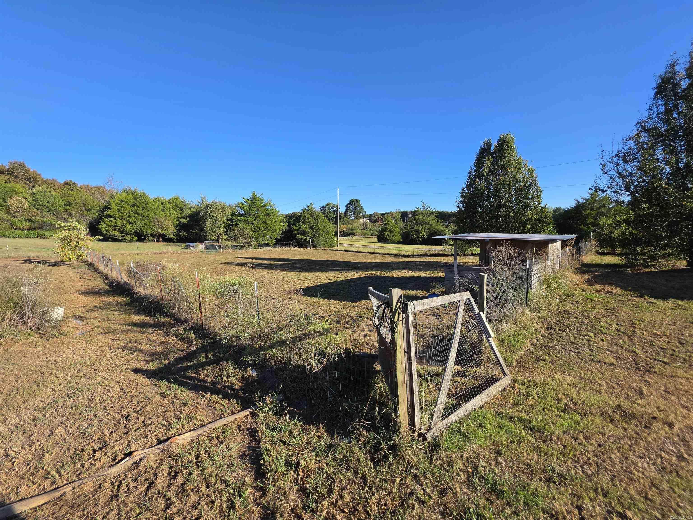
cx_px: 346
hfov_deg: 106.2
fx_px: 260
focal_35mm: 13
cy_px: 260
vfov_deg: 89.9
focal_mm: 2.2
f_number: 1.9
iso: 32
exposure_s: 1/1084
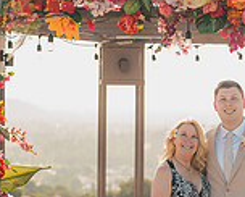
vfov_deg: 8.6
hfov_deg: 10.7
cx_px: 227
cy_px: 185
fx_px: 1300
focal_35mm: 179
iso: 50
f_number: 2
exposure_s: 1/1000
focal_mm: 50
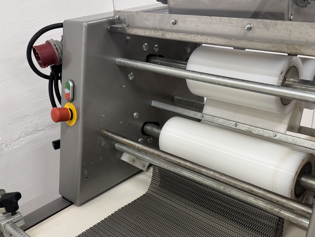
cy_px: 167
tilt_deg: -30.1
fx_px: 346
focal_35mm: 38
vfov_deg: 37.1
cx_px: 194
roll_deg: +4.4
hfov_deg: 48.6
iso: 100
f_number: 1.78
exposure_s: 1/50
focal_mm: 6.76
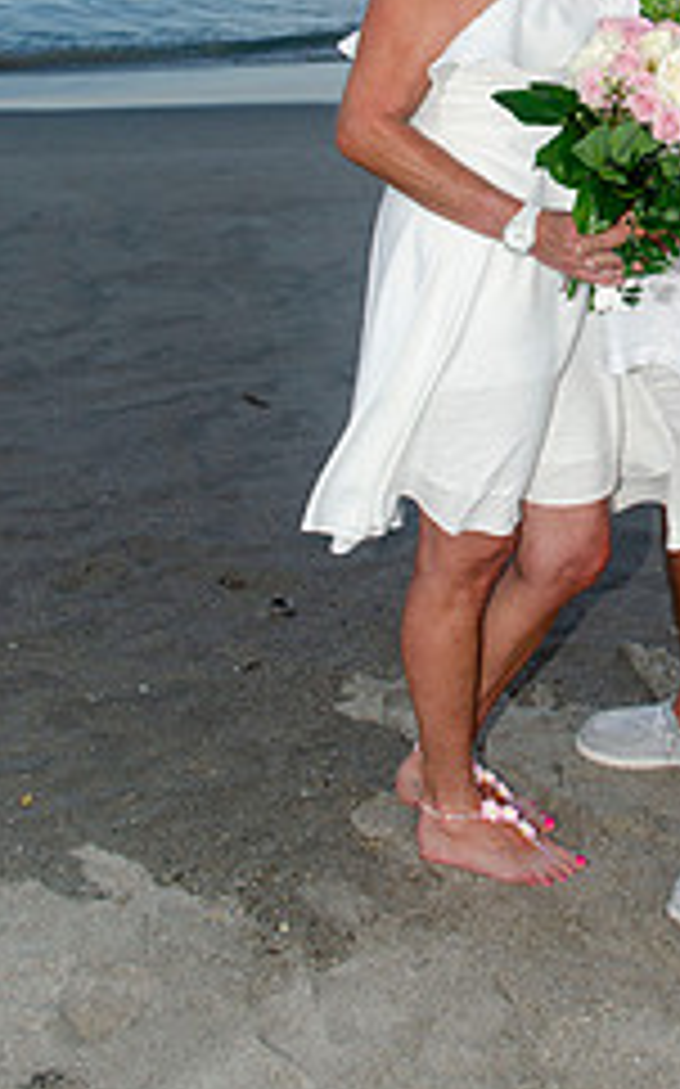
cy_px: 108
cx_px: 653
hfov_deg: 18.7
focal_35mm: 68
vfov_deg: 29.0
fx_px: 2019
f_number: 6.3
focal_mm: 24
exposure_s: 1/250
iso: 200
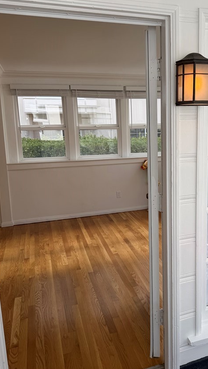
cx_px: 158
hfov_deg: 35.8
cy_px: 184
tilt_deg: -11.9
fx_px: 314
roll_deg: -0.2
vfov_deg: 61.0
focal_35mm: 32
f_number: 1.78
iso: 80
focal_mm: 6.76
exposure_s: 1/858
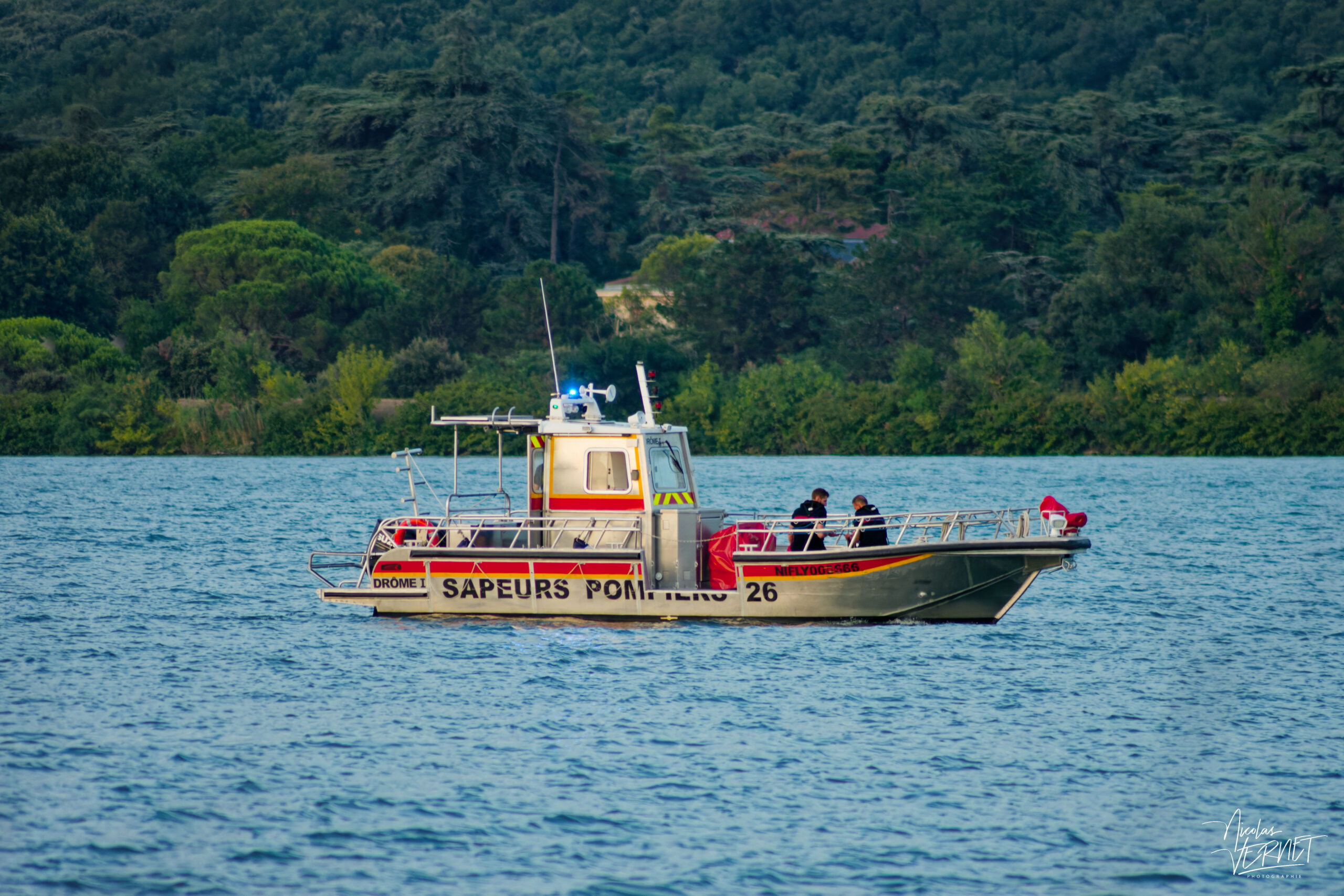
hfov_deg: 4.6
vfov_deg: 3.1
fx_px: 16797
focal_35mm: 450
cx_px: 672
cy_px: 448
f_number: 5.6
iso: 2000
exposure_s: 1/1000
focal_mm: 300
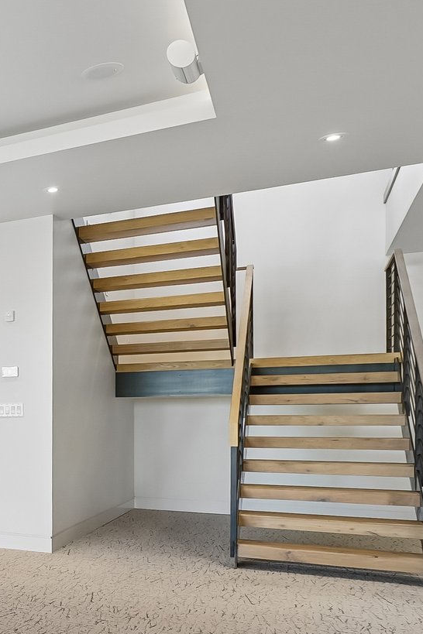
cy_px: 436
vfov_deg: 47.5
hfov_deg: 22.6
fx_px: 705
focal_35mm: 40
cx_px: -303
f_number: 8
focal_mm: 16
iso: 400
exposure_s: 1/30
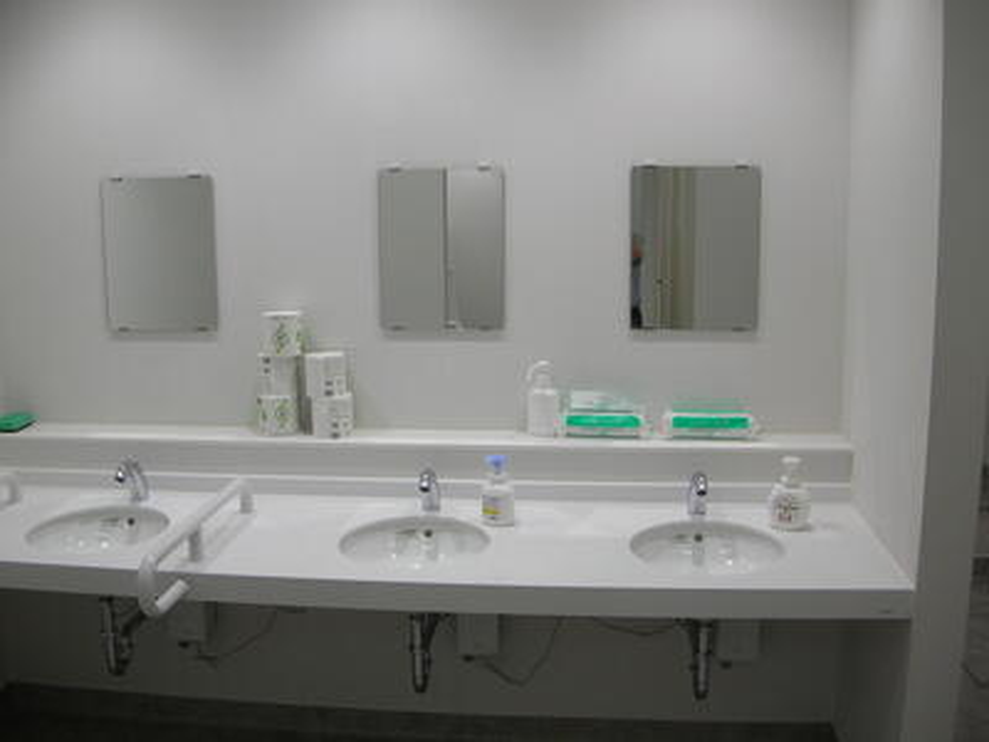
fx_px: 1000
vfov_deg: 40.7
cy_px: 371
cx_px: 494
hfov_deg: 52.6
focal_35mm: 35
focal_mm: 5.8
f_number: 2.8
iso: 50
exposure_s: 1/35.3
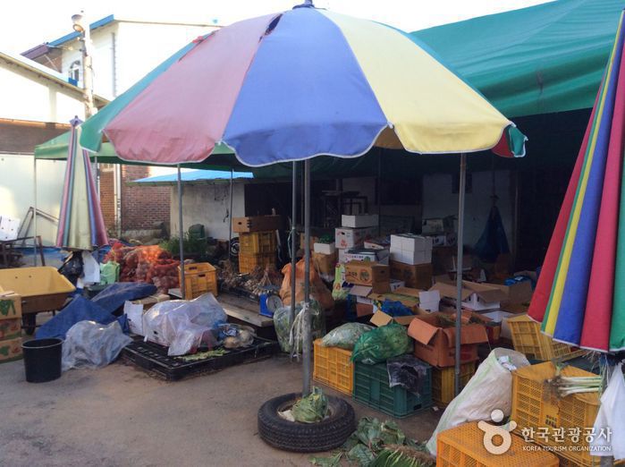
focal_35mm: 33
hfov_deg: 55.4
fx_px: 595
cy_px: 234
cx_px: 312
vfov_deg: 42.8
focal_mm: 3.3
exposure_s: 1/174
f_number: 2.4
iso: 32
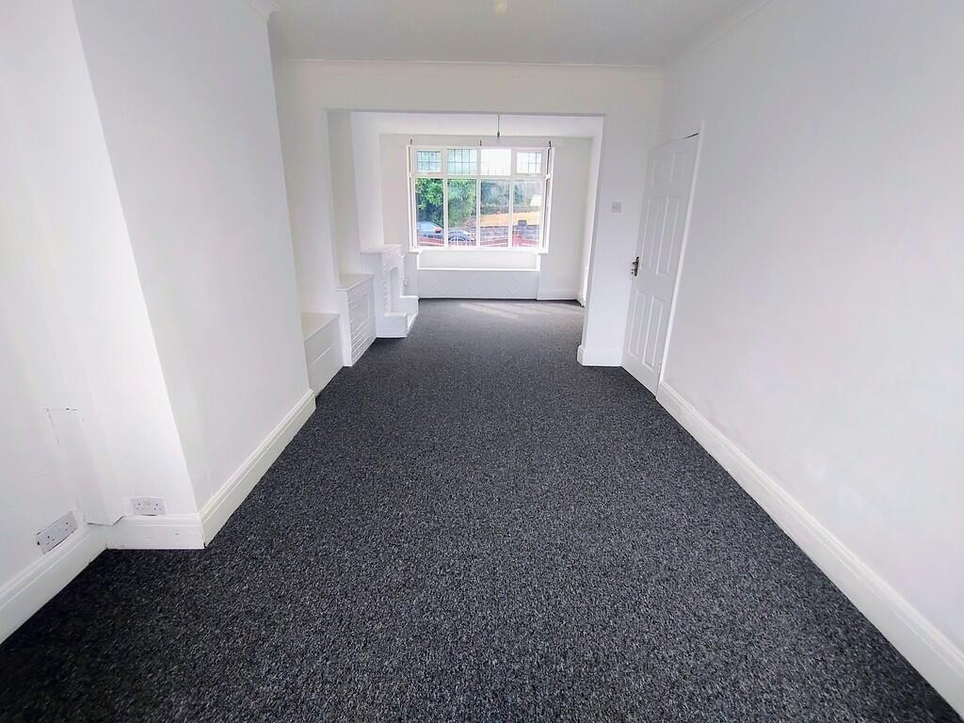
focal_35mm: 16
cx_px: 482
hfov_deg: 94.5
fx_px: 446
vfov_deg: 78.1
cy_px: 362
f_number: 2.2
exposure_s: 1/100
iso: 225
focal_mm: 1.66
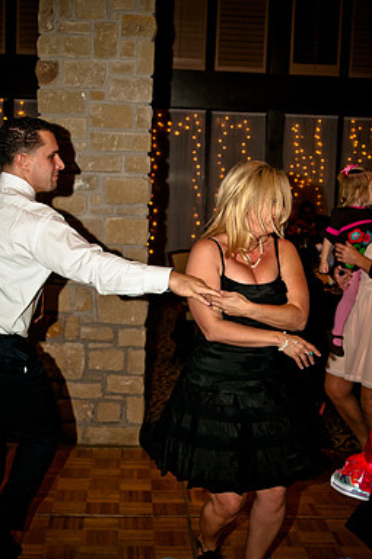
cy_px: 321
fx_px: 847
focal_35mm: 55
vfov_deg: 36.4
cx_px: 166
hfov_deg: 24.8
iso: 400
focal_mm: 31
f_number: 3.2
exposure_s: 1/200
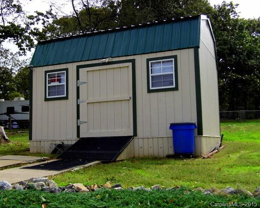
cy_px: 104
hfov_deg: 41.1
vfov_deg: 33.5
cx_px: 121
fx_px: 346
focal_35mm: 45
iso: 100
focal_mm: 7.66
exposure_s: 1/608
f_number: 3.5
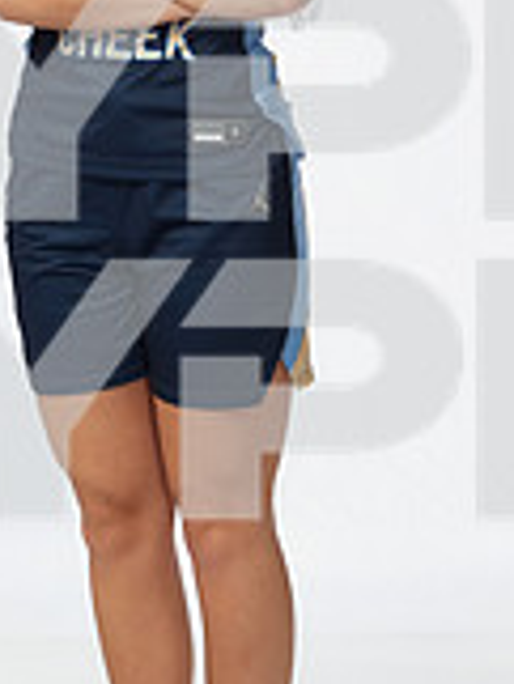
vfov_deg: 14.6
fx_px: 2649
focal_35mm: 134
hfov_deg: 11.1
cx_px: 140
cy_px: 93
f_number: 6.3
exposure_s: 1/200
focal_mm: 50
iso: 800
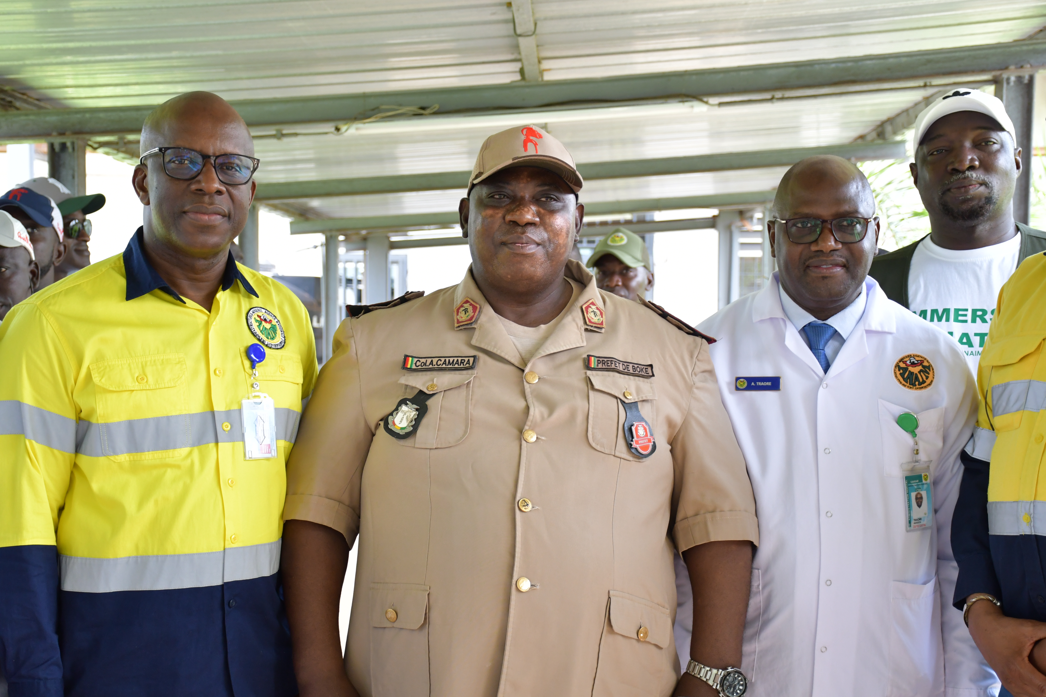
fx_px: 1743
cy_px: 348
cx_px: 523
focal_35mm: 60
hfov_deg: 33.4
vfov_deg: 22.6
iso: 1000
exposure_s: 1/320
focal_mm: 40
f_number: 4.5
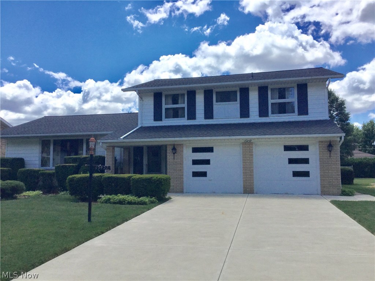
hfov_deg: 58.4
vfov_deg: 45.4
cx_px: 188
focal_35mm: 31
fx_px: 336
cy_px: 140
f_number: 2.4
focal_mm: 3.3
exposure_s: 1/1812
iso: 25
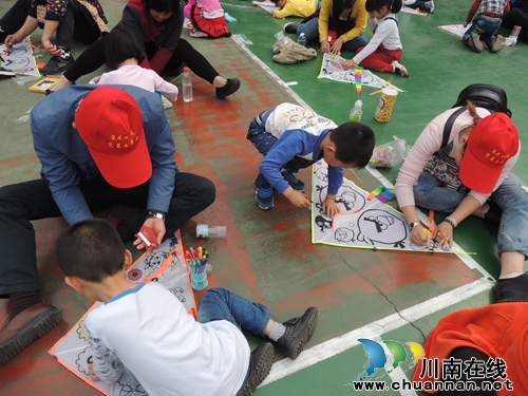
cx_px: 264
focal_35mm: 24
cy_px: 198
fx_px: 366
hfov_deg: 71.6
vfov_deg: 56.8
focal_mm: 4.3
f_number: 3
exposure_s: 1/800
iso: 100
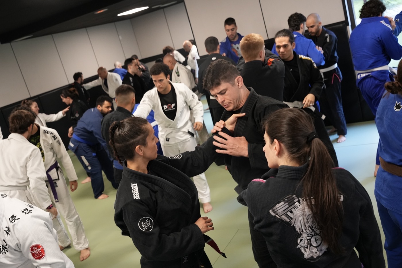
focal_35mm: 38
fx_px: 424
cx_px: 201
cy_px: 134
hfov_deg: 50.7
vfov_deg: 35.0
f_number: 5
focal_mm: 38
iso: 4000
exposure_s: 1/100
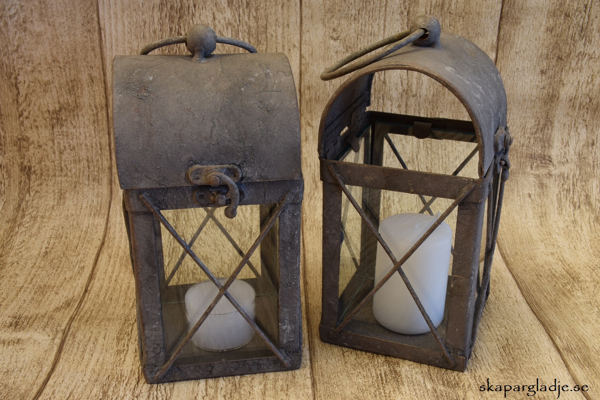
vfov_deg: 29.9
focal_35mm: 45
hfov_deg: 43.6
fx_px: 750
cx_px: 300
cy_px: 200
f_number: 20
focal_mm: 30
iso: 100
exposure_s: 8
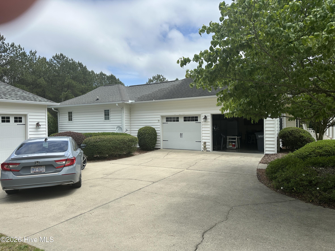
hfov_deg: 71.6
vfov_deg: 56.8
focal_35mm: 24
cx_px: 168
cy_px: 126
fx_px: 232
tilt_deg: -0.9
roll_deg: -1.0
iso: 80
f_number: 1.78
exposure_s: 1/5000
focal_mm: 6.86
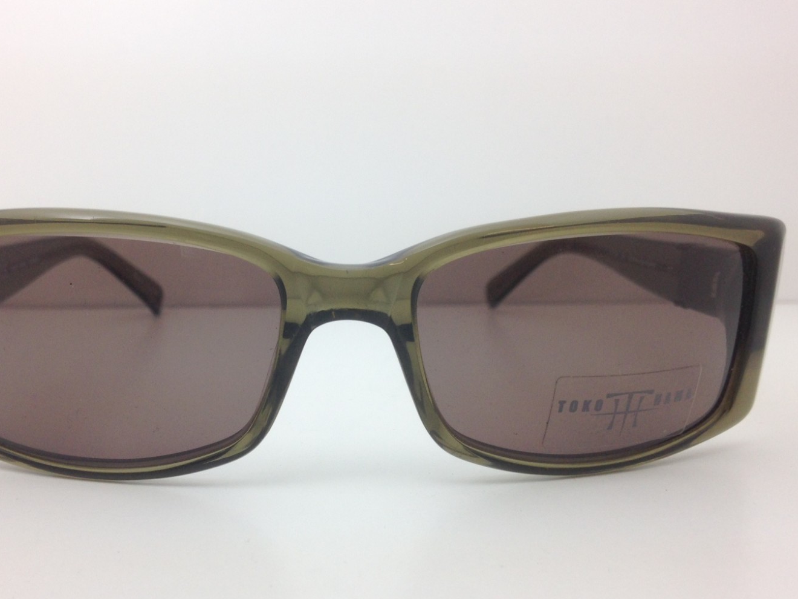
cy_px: 339
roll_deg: +0.4
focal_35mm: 40
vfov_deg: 35.9
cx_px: 335
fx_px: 922
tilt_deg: -12.4
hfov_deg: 46.6
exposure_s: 1/120
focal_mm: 4.12
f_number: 2.4
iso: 50
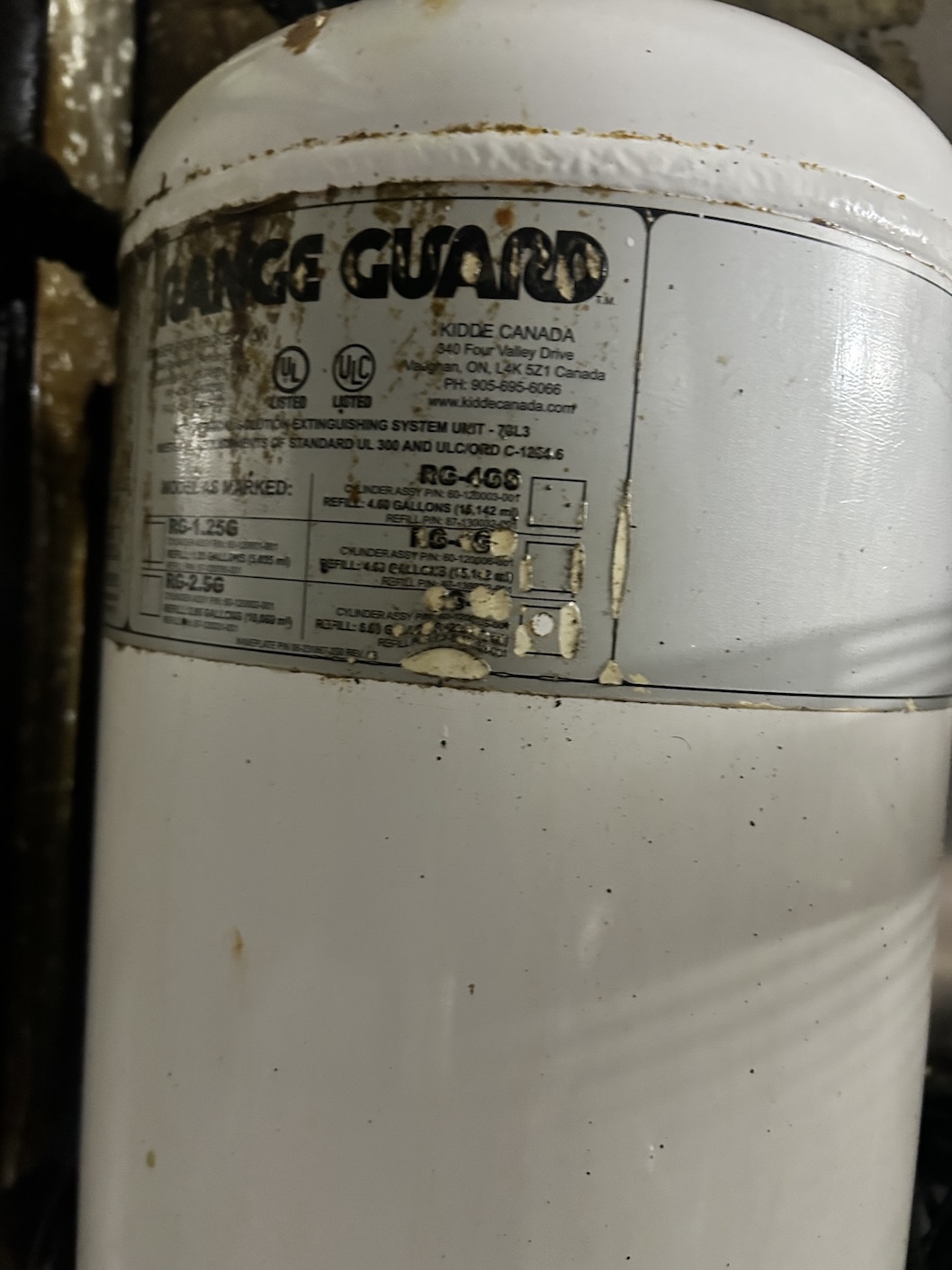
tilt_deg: -1.5
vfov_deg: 67.3
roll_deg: -3.7
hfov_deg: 53.1
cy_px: 635
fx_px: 954
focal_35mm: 26
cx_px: 476
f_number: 1.5
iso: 640
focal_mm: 5.7
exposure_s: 1/40
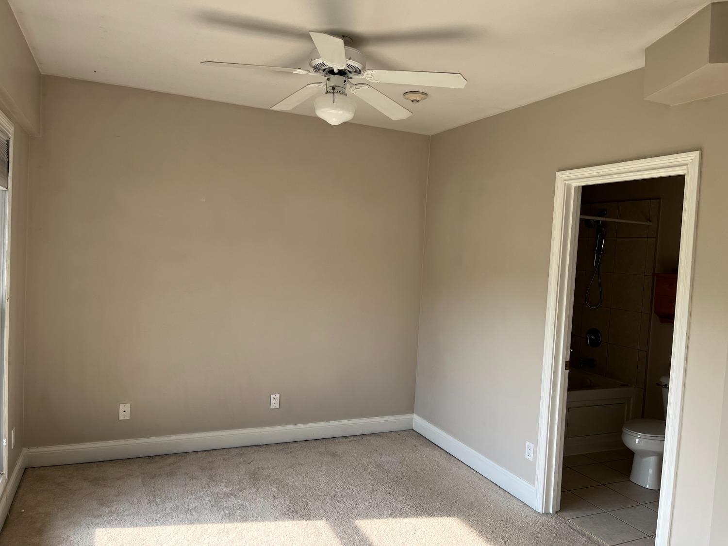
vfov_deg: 53.1
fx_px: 547
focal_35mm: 26
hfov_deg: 67.3
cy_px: 273
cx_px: 364
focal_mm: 5.1
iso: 40
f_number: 1.6
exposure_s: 1/216
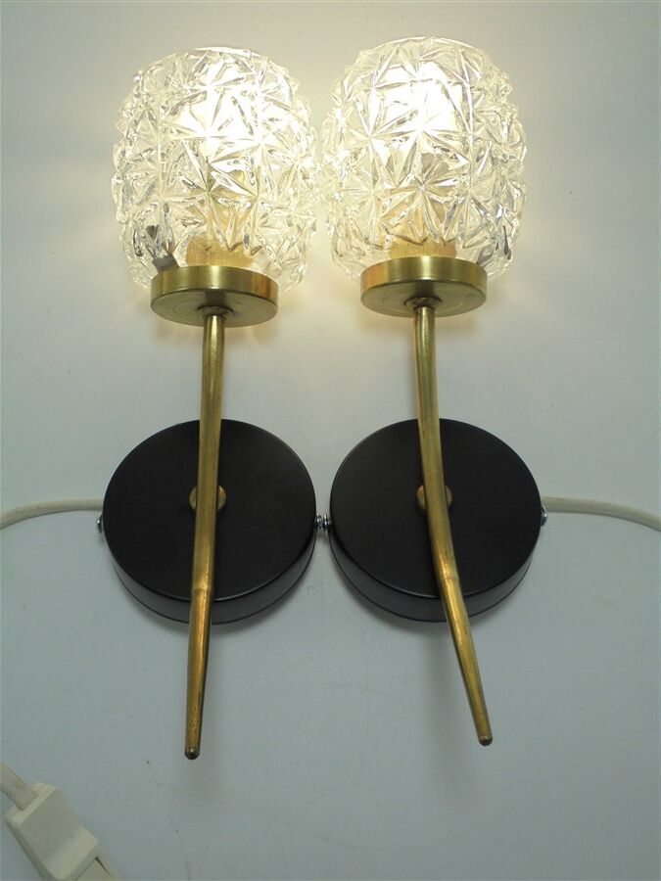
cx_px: 330
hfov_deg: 41.8
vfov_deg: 54.0
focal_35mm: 34
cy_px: 440
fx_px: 866
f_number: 4
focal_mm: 6.1
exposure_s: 1/250
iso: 100
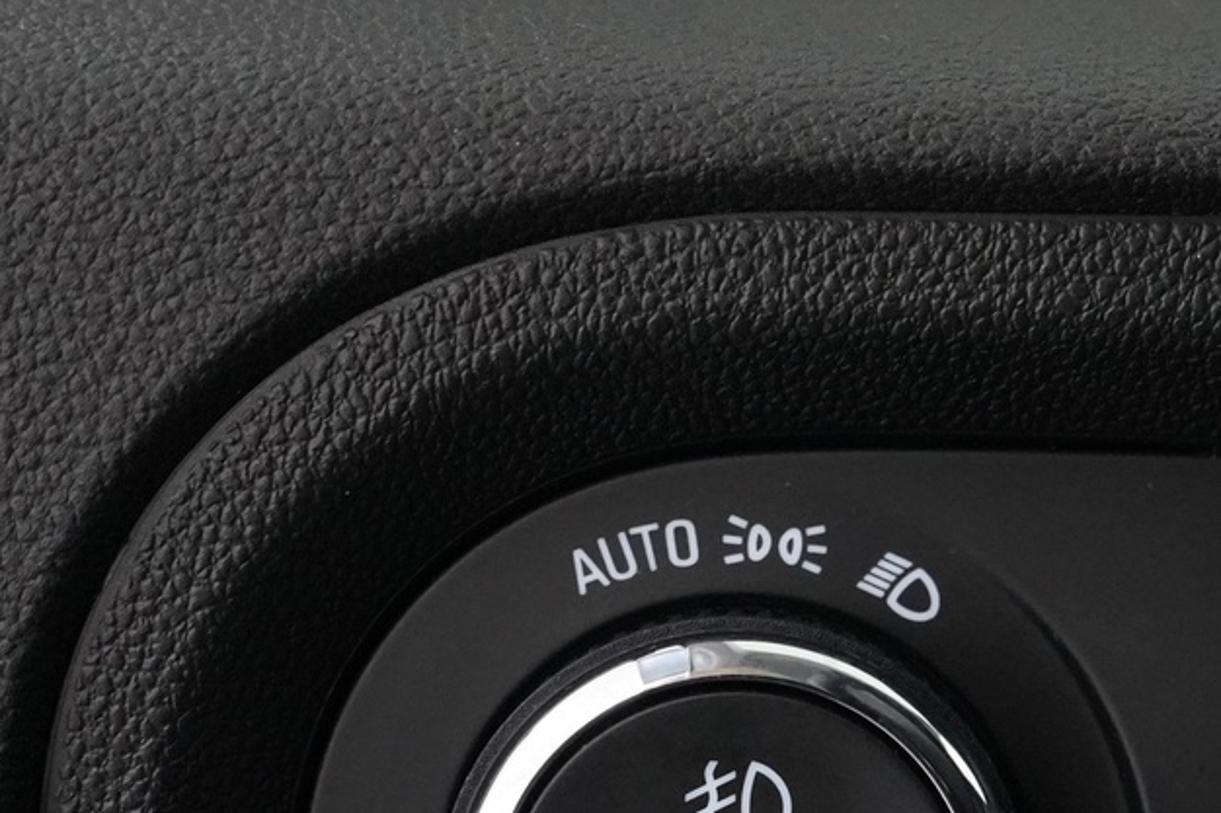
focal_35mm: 88
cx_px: 1053
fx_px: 2984
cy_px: 868
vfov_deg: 15.2
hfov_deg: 22.7
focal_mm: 34
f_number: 6.3
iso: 12800
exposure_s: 1/50
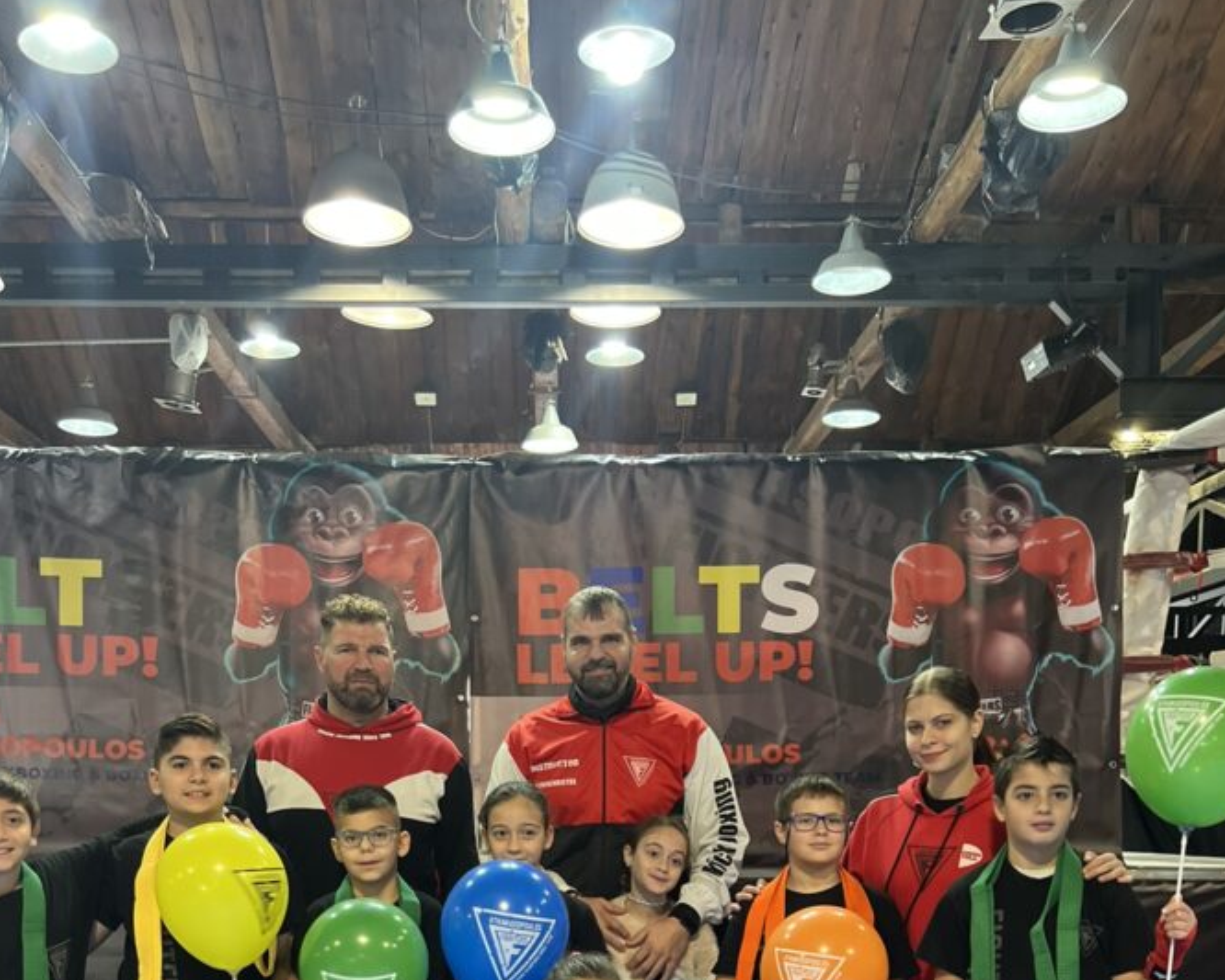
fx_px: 1414
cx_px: 570
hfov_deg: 46.8
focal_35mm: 39
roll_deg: -0.8
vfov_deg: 35.5
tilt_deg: -4.7
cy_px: 919
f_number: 1.5
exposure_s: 1/50
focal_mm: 5.7
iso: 400
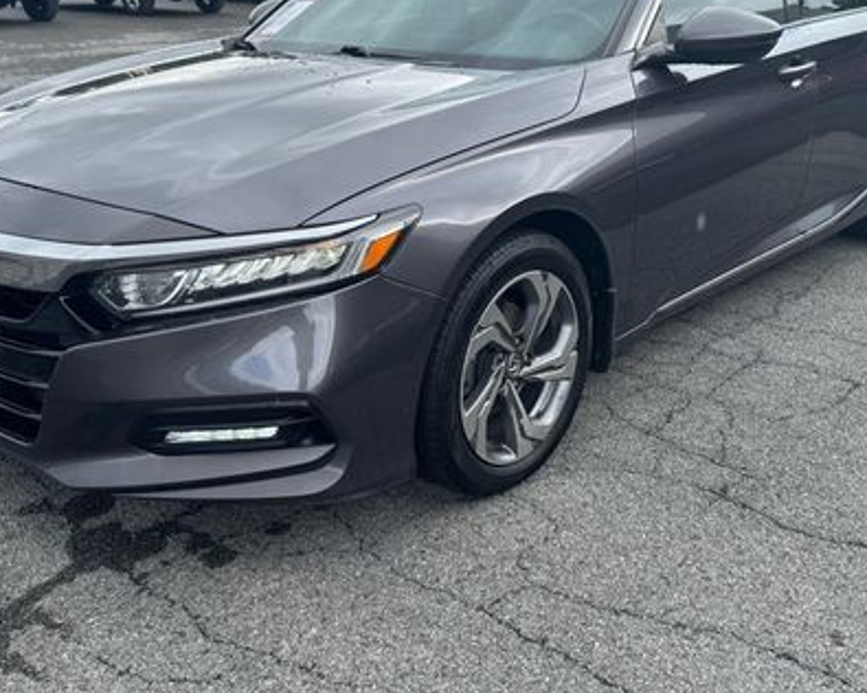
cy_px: 285
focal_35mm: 38
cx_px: 428
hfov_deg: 47.9
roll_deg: -1.5
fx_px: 975
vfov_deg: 39.0
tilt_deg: -20.4
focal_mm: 6.76
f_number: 1.78
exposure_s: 1/1311
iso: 80
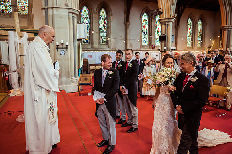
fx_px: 162
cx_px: 116
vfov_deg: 50.9
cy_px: 77
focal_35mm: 25
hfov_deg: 71.1
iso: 1100
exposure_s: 1/320
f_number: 2.2
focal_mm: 24
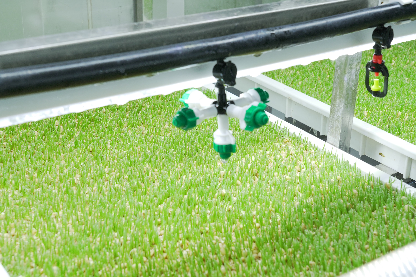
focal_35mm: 54
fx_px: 624
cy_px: 138
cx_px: 208
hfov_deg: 36.9
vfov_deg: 25.1
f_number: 11
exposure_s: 1/80
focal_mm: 54
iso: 1600
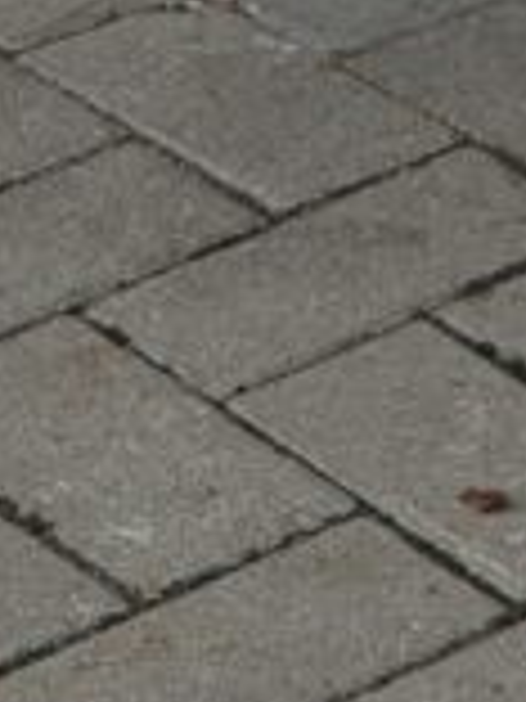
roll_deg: -0.3
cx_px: 1101
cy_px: -1530
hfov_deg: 4.6
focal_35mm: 316
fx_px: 6402
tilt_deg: -12.8
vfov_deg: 5.8
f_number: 1.78
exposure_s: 1/2762
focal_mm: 6.76
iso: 80
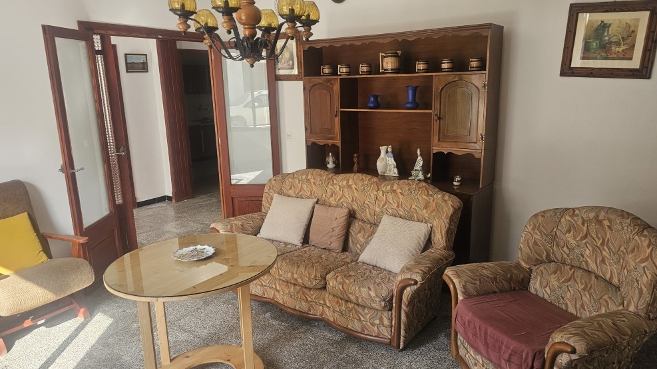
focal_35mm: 26
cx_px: 336
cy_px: 190
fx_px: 453
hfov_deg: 71.9
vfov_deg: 44.4
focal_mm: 6.3
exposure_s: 1/120
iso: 100
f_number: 1.7
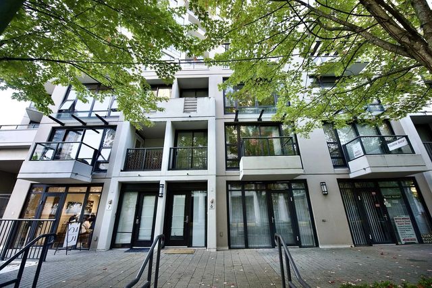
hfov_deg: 104.2
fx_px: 168
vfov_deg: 81.2
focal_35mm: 14
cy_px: 144
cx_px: 216
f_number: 2.8
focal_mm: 14
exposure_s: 1/30
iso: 100
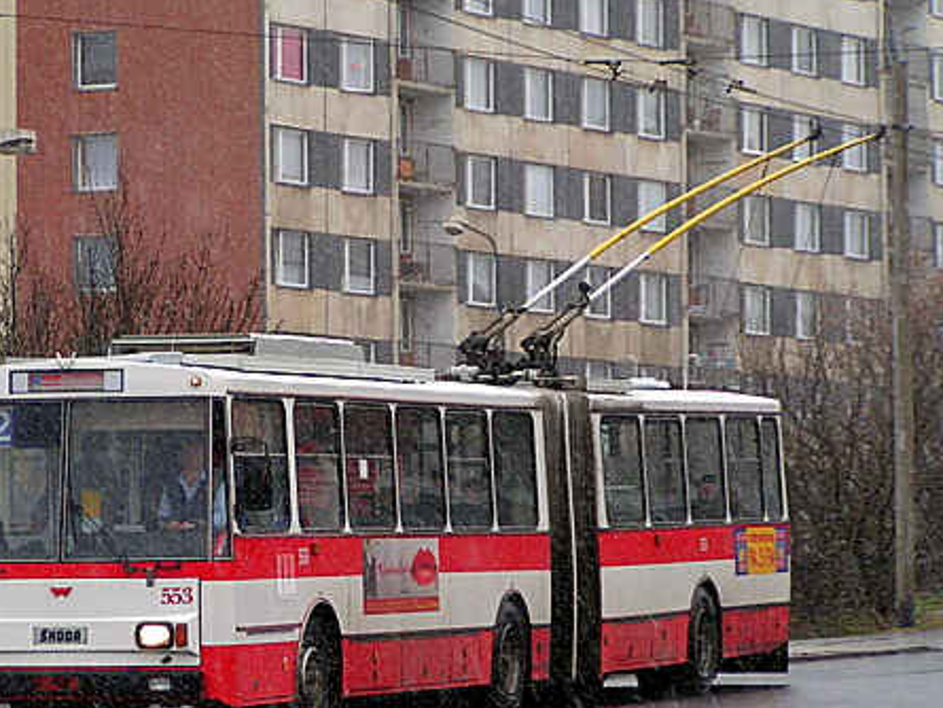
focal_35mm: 236
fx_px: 6431
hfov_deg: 8.4
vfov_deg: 6.3
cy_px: 454
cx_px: 282
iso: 100
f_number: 3.5
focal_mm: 25.1
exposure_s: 1/200
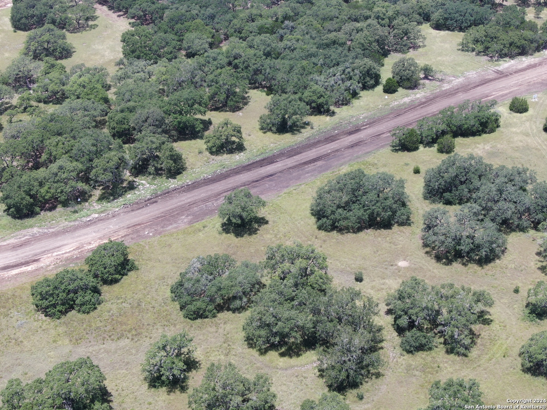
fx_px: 758
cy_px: 205
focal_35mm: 48
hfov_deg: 39.7
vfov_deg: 30.3
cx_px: 274
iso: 100
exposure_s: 1/320
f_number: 3.8
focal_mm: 8.6
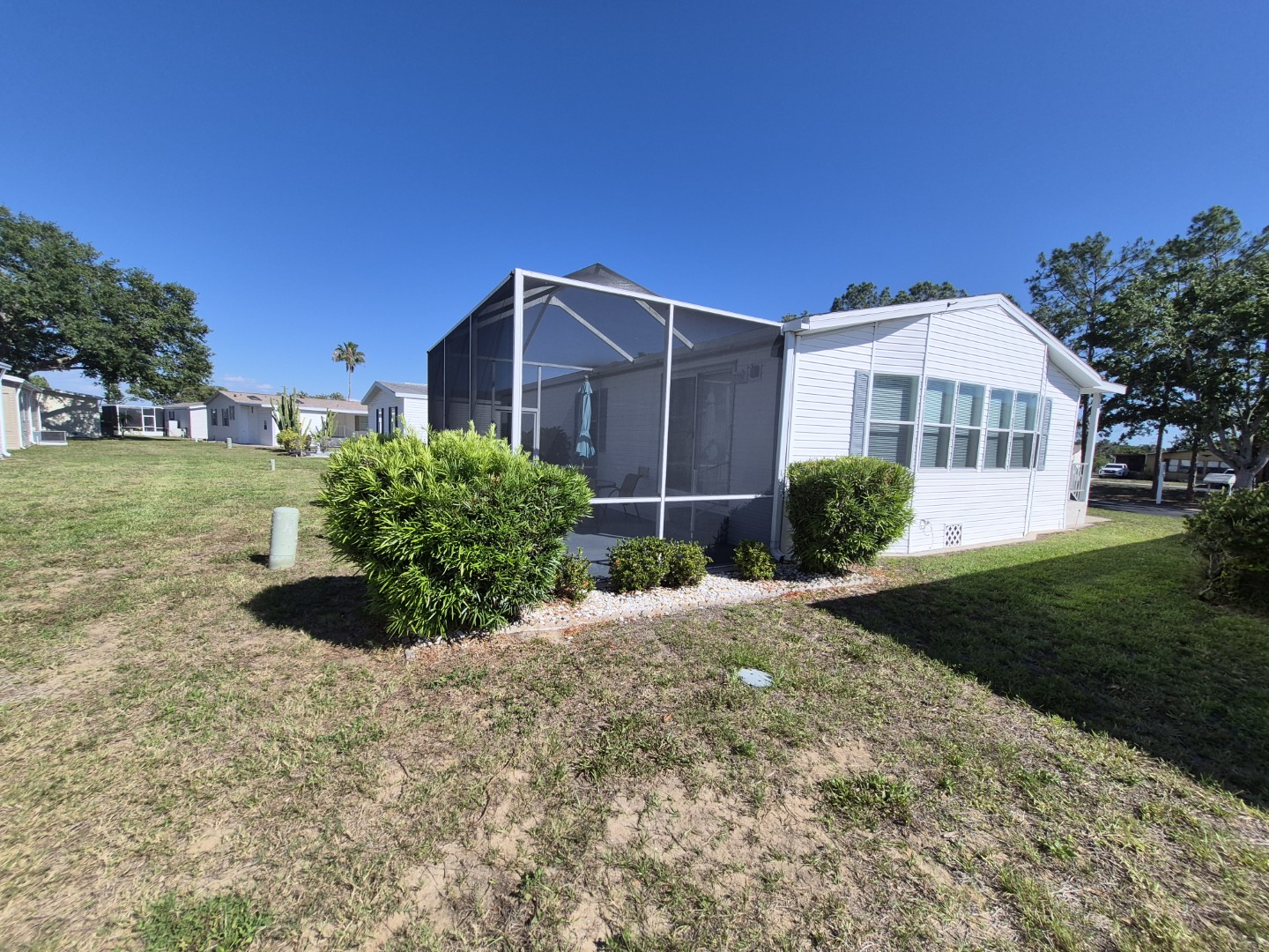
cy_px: 476
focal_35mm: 13
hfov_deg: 106.2
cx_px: 634
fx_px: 477
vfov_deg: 89.9
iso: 40
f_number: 2.2
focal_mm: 1.74
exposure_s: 1/2440
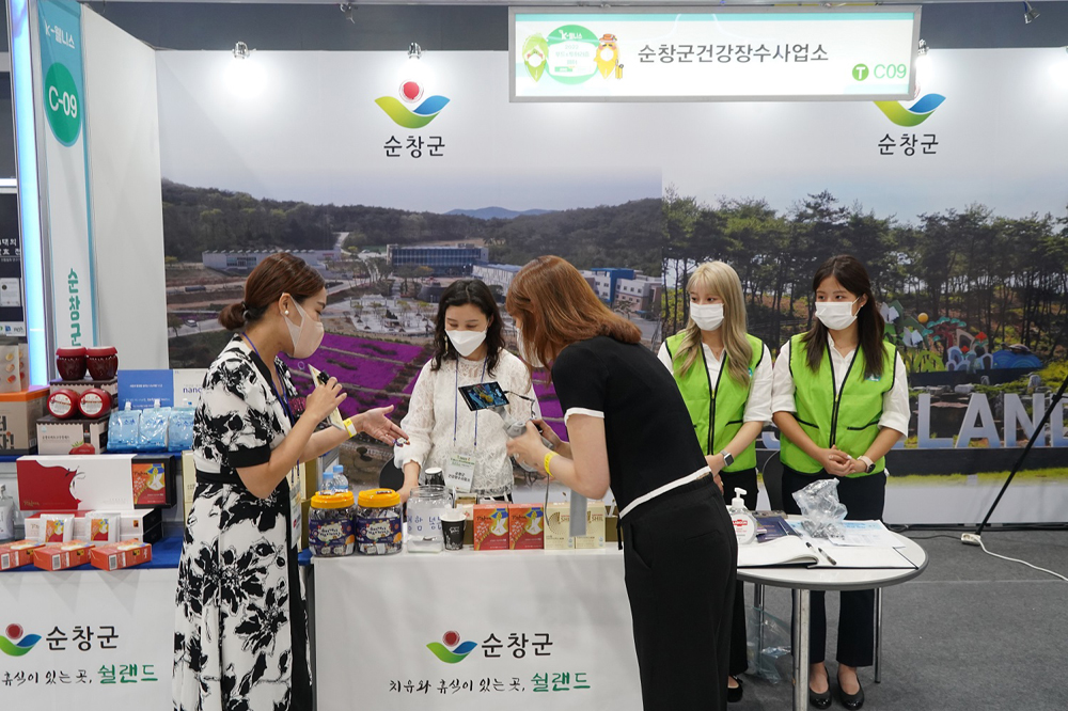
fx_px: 890
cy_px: 356
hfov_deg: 61.9
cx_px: 534
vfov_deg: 43.6
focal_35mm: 30
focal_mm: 30
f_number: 7.1
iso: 2500
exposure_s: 1/30
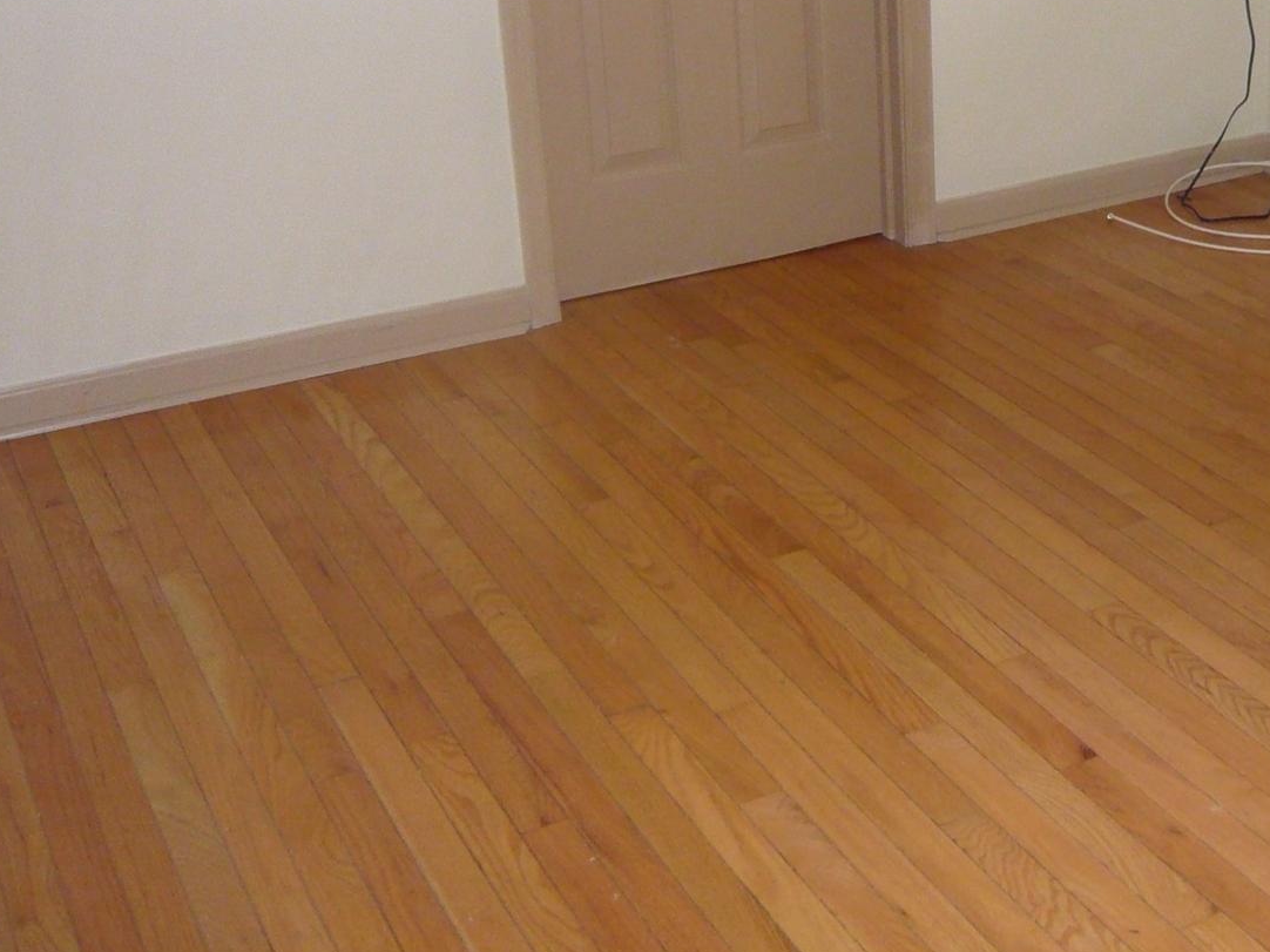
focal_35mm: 53
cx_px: 1110
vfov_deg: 27.0
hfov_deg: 34.4
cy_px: 189
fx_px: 1944
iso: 250
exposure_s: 1/30
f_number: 2.8
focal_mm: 4.6
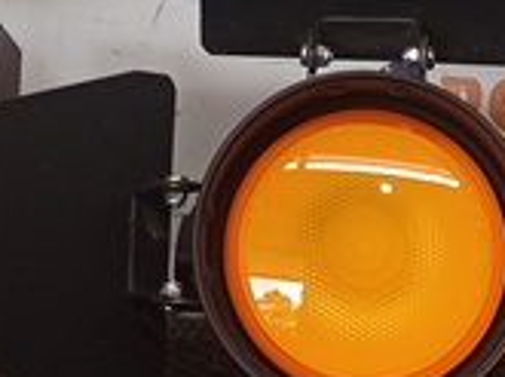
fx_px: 2533
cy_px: -153
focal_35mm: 174
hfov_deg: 11.4
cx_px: 230
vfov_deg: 8.3
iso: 104
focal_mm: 4.7
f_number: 1.79
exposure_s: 1/60
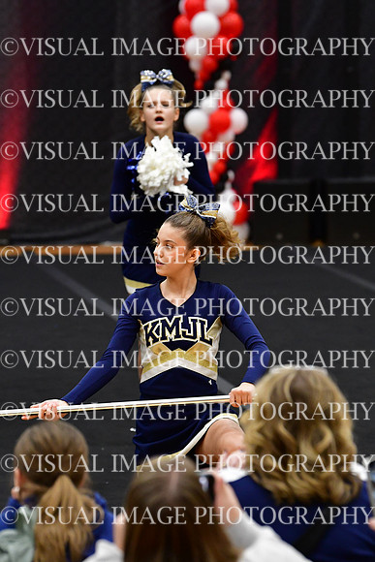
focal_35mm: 225
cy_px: 281
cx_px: 188
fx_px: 3513
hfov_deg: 6.1
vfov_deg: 9.1
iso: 4000
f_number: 3.5
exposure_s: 1/500
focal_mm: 150
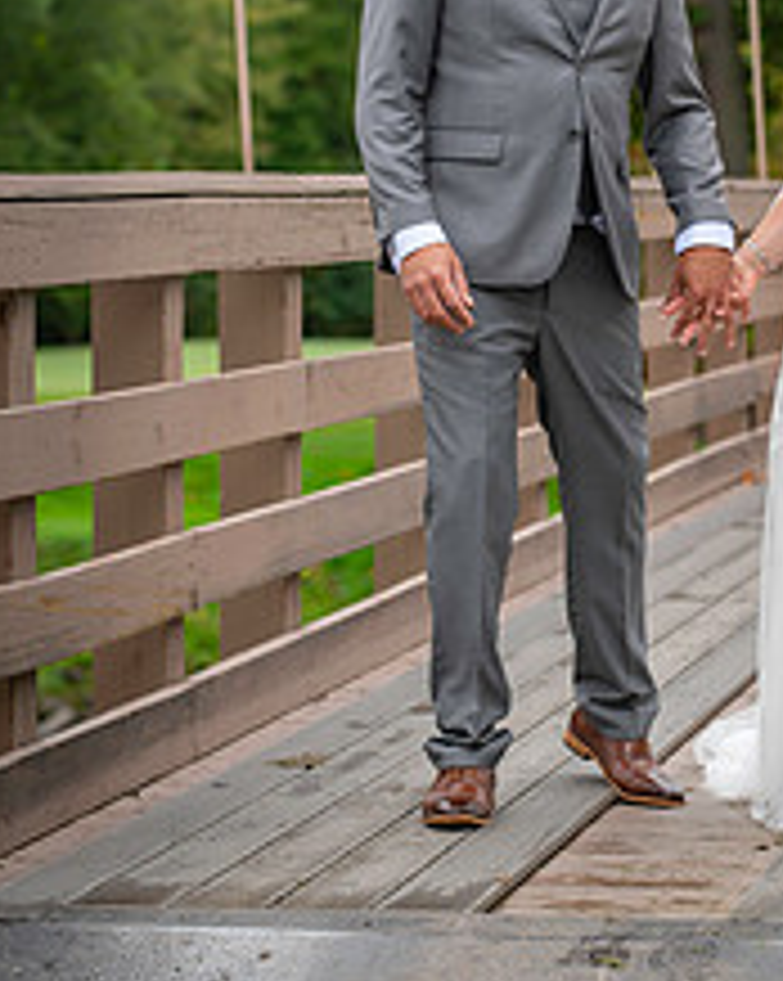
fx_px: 4612
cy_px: 248
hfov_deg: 9.7
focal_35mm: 159
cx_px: 610
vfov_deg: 12.1
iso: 80
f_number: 3.2
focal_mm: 82
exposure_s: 1/125
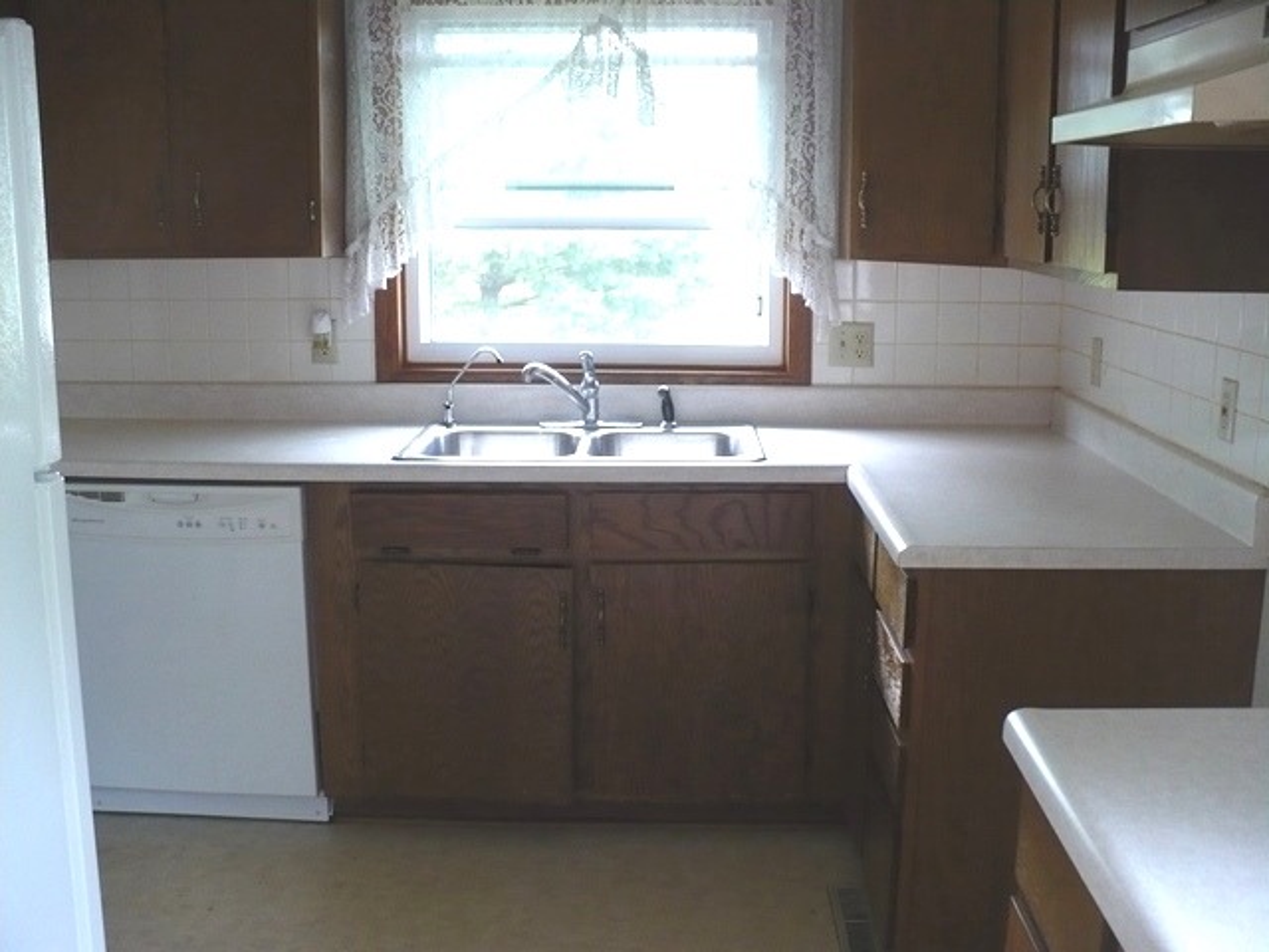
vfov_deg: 38.7
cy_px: 476
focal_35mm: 37
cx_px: 634
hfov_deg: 50.1
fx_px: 1356
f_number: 2.8
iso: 200
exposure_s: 1/30
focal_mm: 6.1
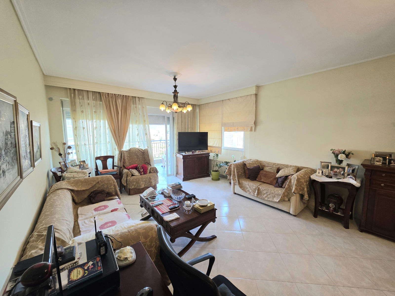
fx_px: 148
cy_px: 148
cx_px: 198
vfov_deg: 89.9
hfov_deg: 106.2
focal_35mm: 13
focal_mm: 2.2
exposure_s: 1/101
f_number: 1.9
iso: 80
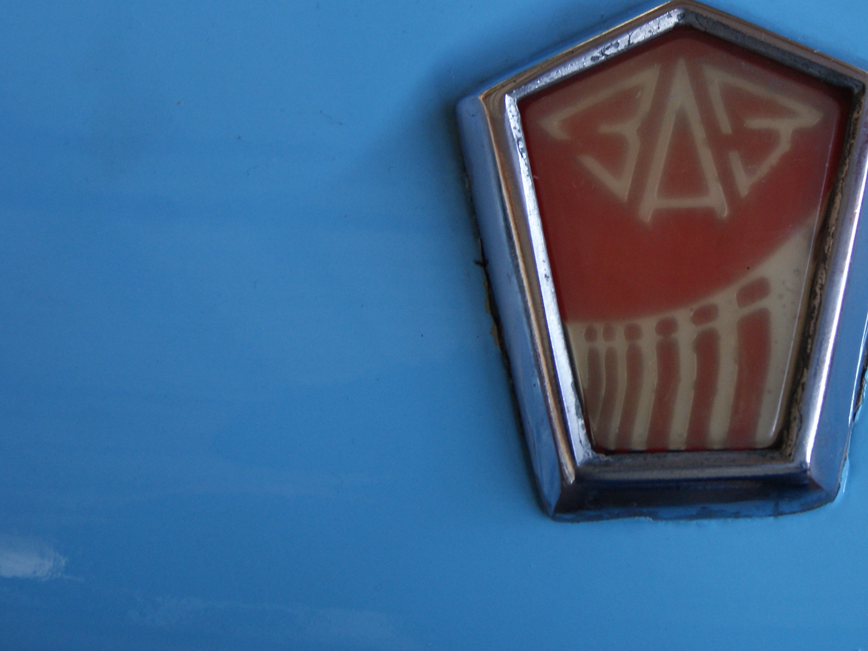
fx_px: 1855
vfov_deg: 19.8
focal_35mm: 74
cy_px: 219
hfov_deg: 25.9
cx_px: 693
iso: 400
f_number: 5.6
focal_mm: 30
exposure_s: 1/15
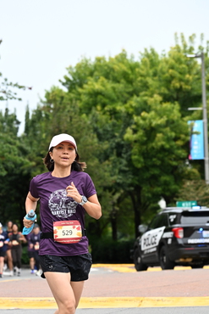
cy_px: 206
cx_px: 80
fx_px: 1061
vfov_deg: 16.7
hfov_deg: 11.2
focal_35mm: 122
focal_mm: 82
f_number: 4
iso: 1600
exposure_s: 1/800
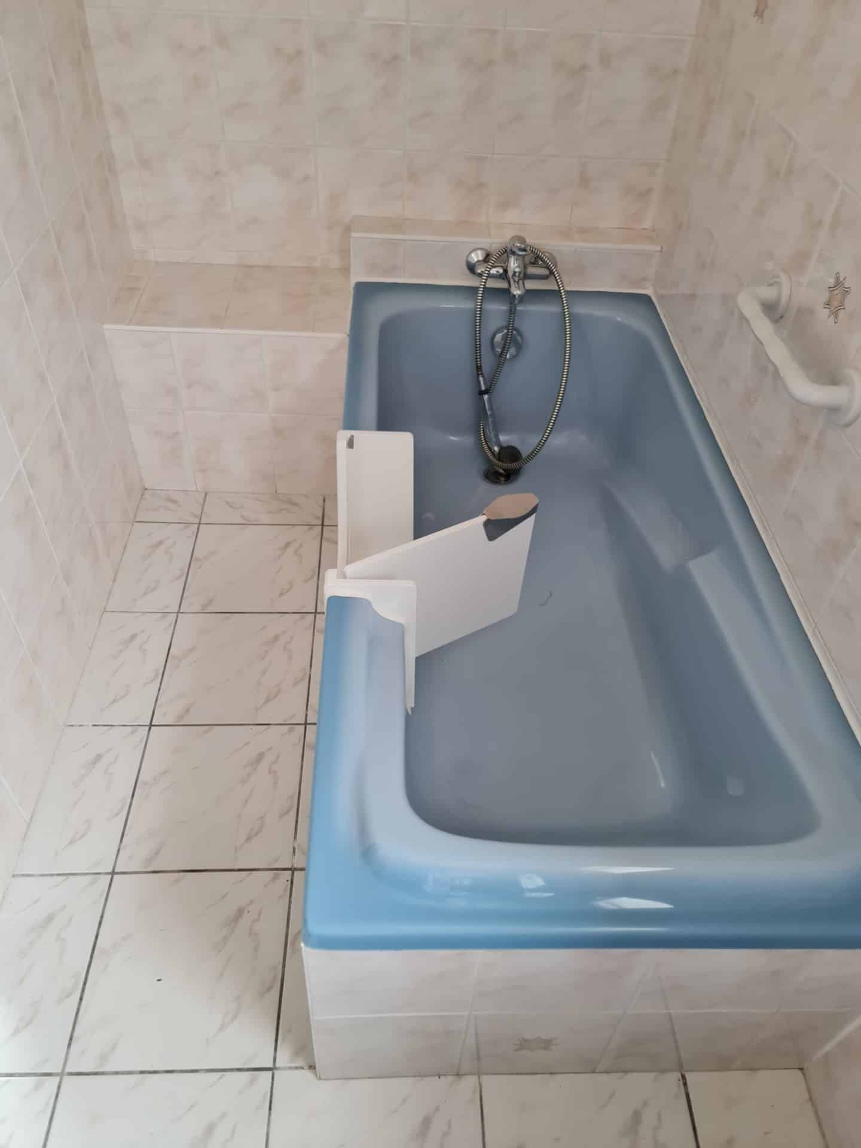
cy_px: 574
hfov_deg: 54.9
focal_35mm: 25
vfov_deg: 69.4
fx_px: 829
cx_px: 430
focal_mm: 7
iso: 250
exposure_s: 1/50
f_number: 1.8
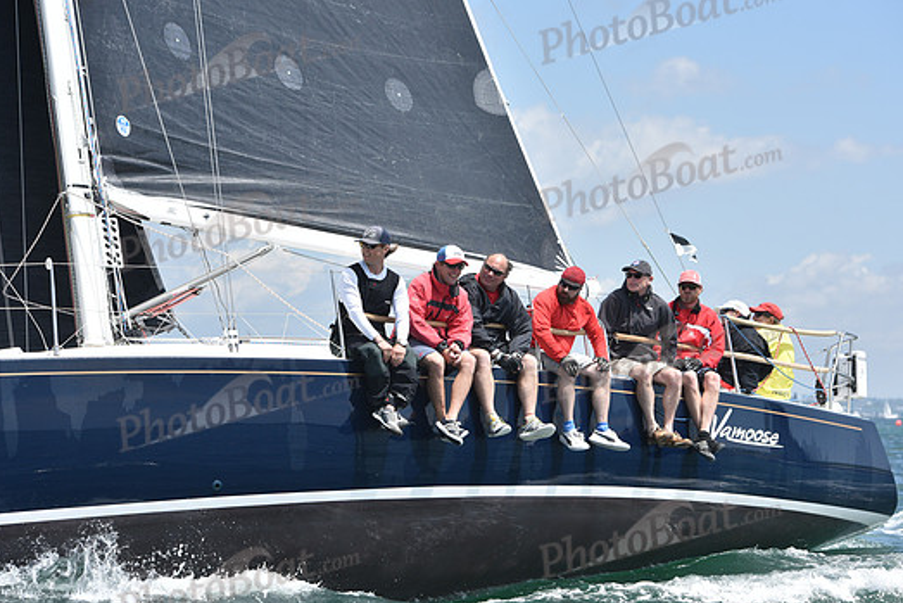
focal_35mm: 133
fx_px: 3337
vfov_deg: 10.3
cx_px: 451
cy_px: 293
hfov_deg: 15.4
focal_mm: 120
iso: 250
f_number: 5.6
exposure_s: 1/1250
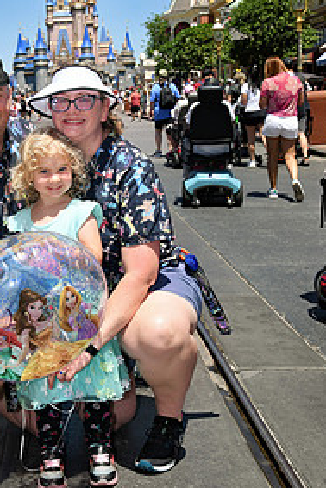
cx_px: 83
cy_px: 190
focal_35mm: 62
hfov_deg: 21.7
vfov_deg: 32.2
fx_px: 841
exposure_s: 1/250
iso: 100
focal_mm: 26
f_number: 10
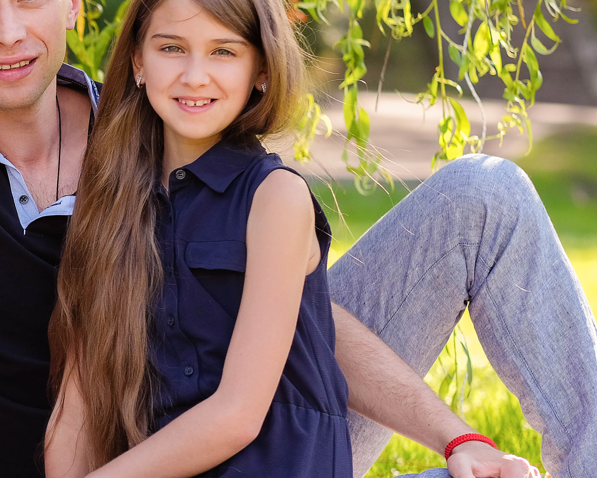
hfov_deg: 9.0
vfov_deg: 7.3
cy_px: 218
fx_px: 3728
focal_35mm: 211
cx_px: -202
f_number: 2.5
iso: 250
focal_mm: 56
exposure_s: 1/800
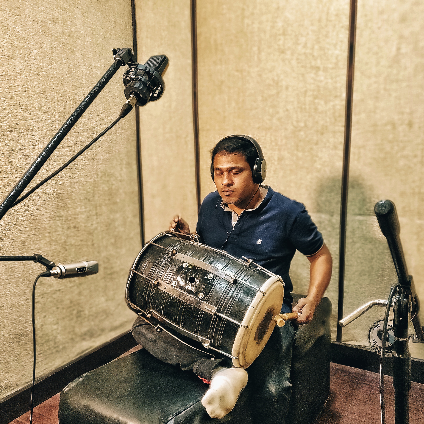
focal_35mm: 30
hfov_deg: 54.0
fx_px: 416
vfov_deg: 54.0
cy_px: 216
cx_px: 210
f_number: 1.7
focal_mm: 4.25
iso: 800
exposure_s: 1/33
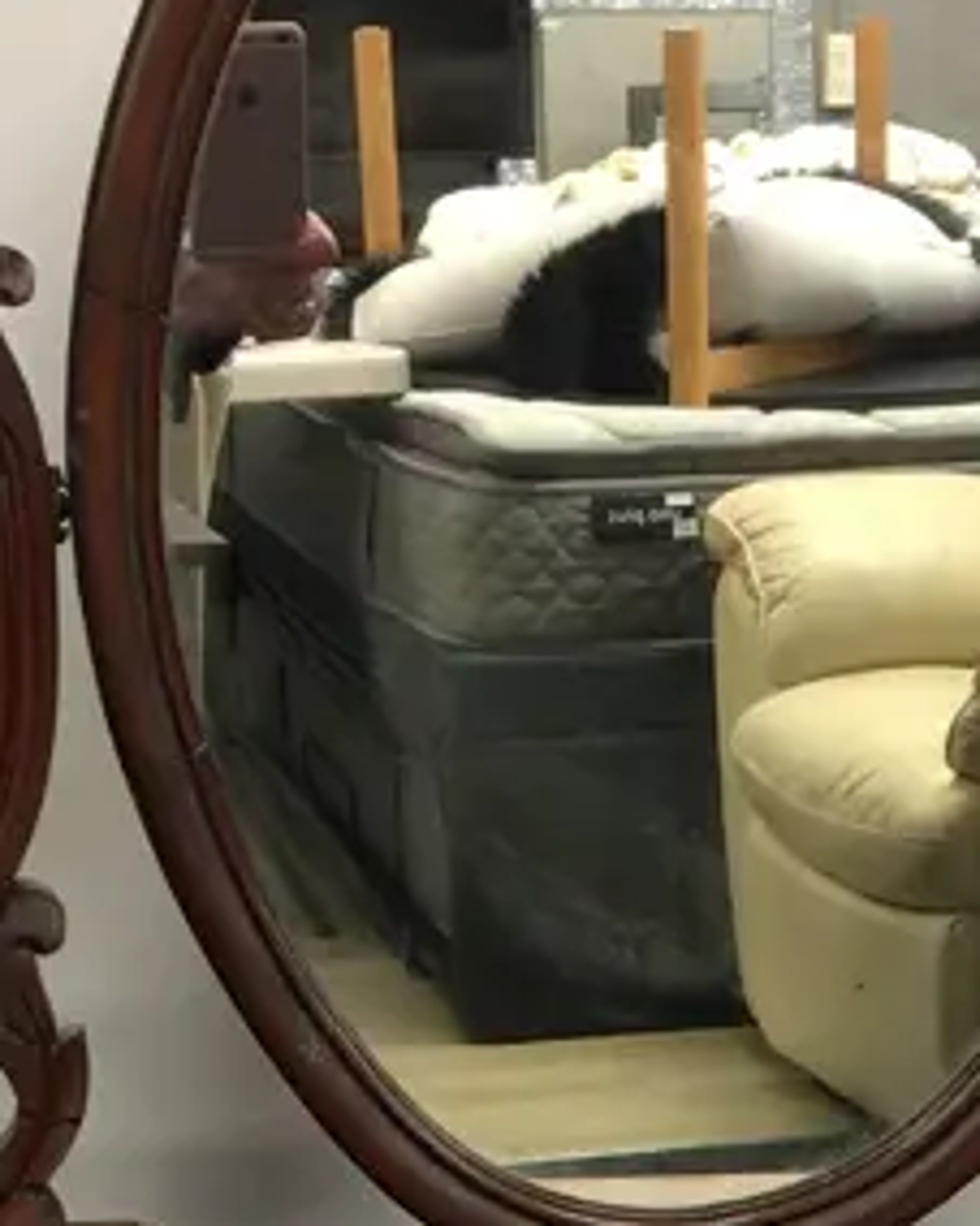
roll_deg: -0.8
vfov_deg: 17.2
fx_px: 3700
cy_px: 1770
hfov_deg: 15.0
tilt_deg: -22.3
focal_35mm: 102
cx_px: 829
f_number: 2.2
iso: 50
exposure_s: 1/17
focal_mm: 4.15
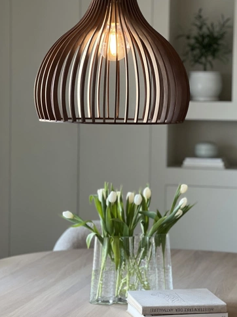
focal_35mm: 102
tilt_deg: -2.3
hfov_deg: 14.5
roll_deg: -1.1
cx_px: 118
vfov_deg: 19.3
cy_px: 154
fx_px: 932
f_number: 2.8
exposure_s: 1/40
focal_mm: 9
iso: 200
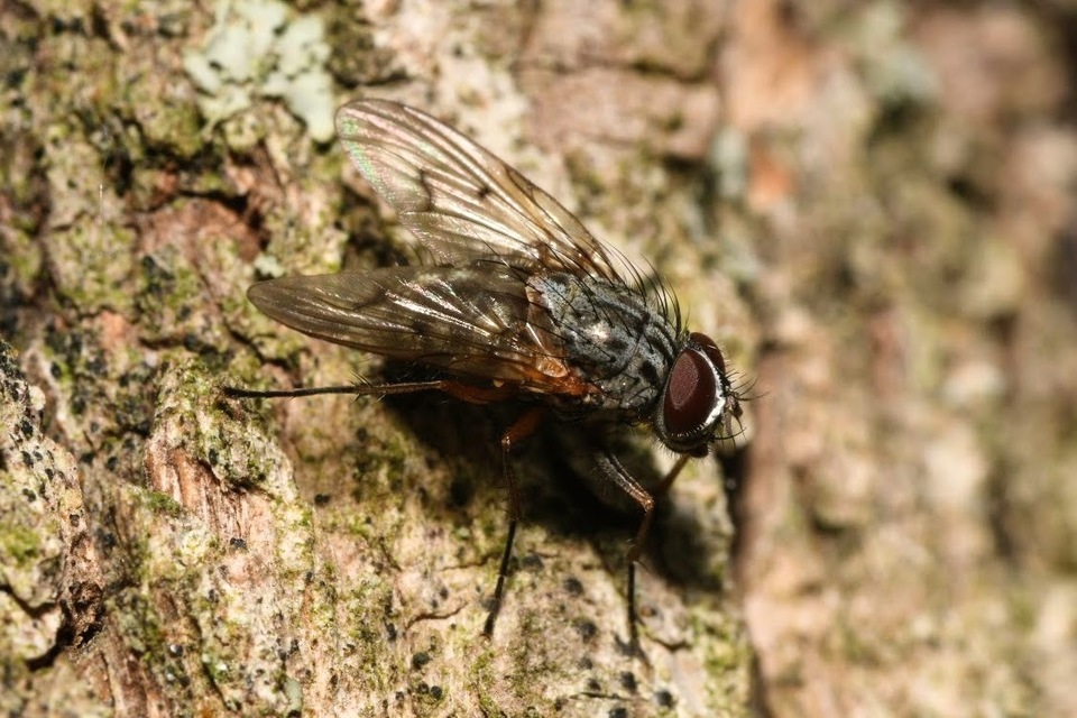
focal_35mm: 158
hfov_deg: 13.0
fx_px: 4712
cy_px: 359
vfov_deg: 8.7
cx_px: 538
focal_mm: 105
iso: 100
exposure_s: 1/60
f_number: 29
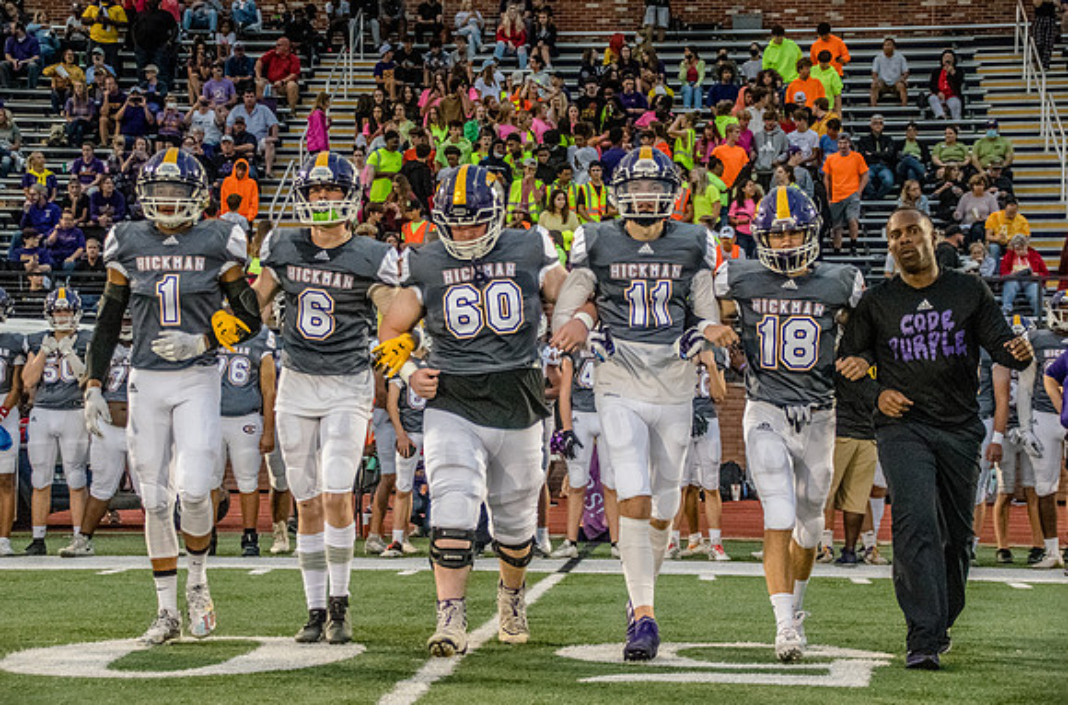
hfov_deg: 21.8
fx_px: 2770
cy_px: 350
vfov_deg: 14.5
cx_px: 523
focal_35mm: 94
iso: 6400
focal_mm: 60
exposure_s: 1/500
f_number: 5
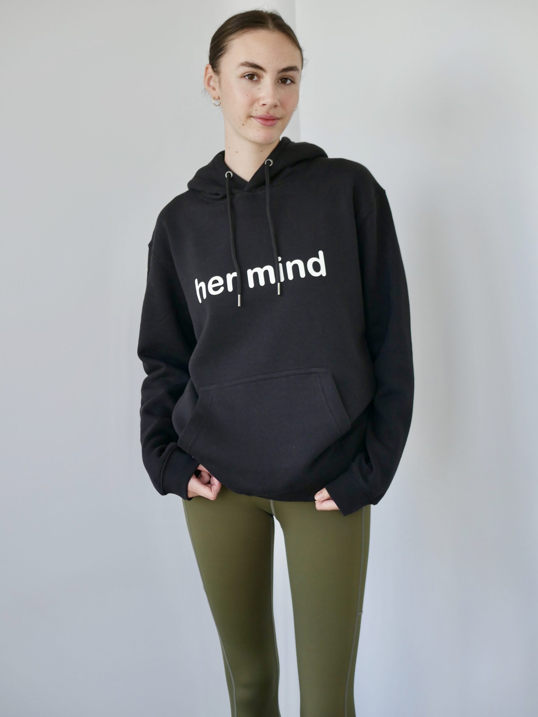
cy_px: 358
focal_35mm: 50
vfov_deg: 38.2
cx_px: 269
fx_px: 1035
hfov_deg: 29.1
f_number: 2.5
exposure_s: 1/250
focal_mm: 25
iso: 200
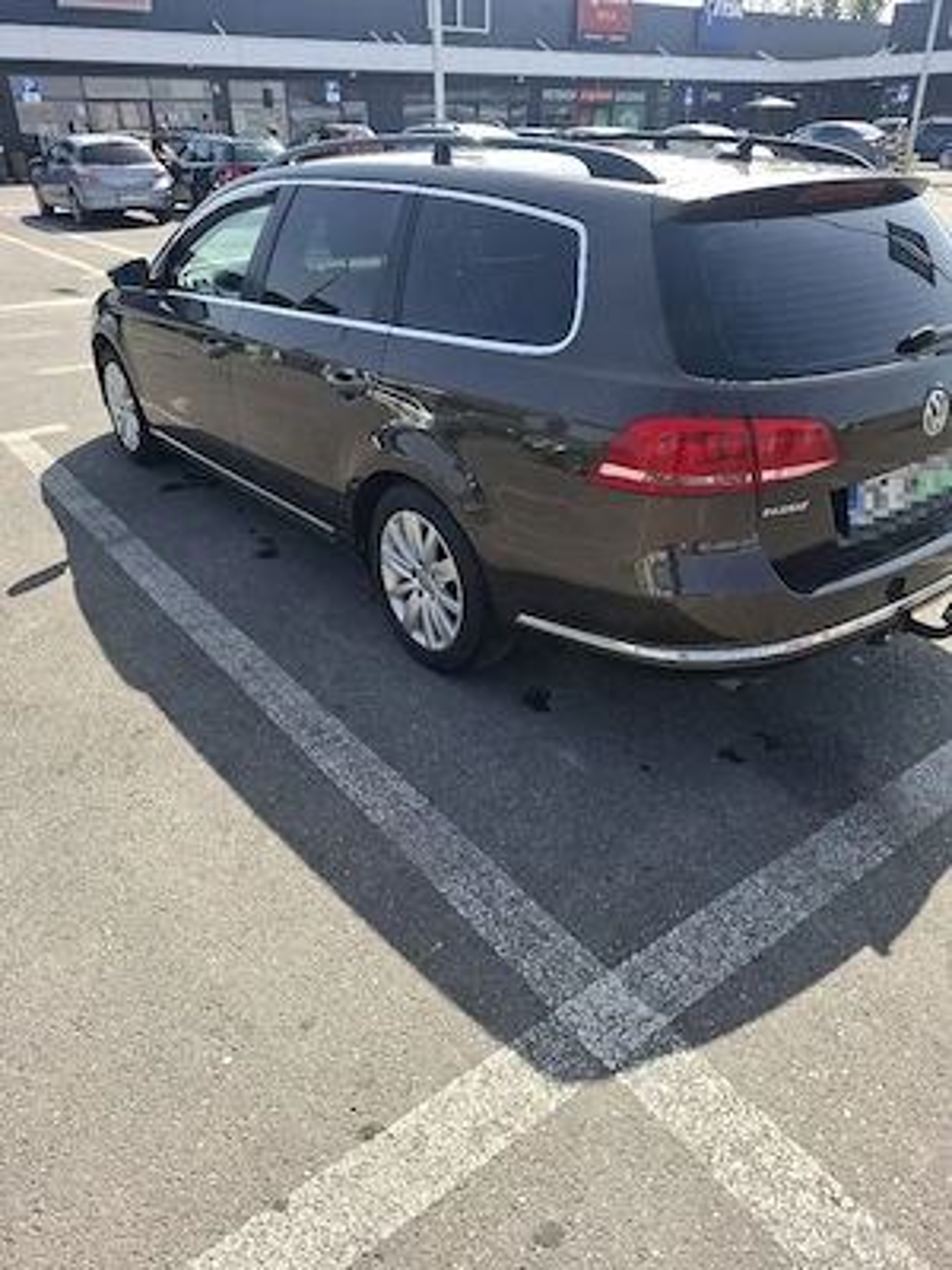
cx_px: 476
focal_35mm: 23
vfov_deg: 73.9
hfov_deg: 58.9
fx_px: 843
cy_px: 635
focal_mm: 5.54
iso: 50
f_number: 1.8
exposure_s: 1/909
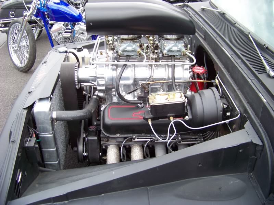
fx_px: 285
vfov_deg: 39.7
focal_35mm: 36
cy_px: 102
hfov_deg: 51.4
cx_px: 137
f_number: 2.8
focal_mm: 5.85
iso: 65
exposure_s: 1/160
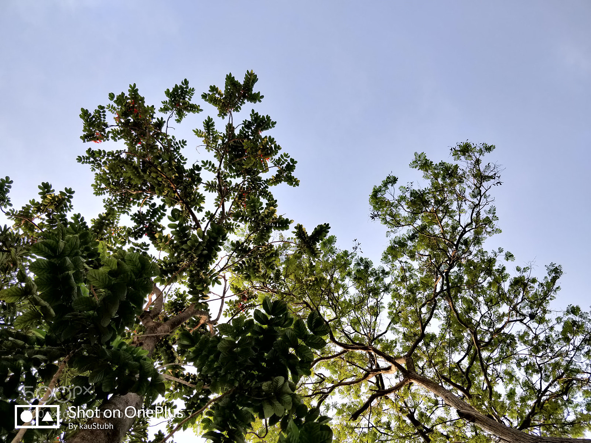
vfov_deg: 56.8
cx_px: 296
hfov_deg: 71.6
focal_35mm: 24
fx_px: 410
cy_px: 222
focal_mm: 4.1
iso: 160
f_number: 1.7
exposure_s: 1/602
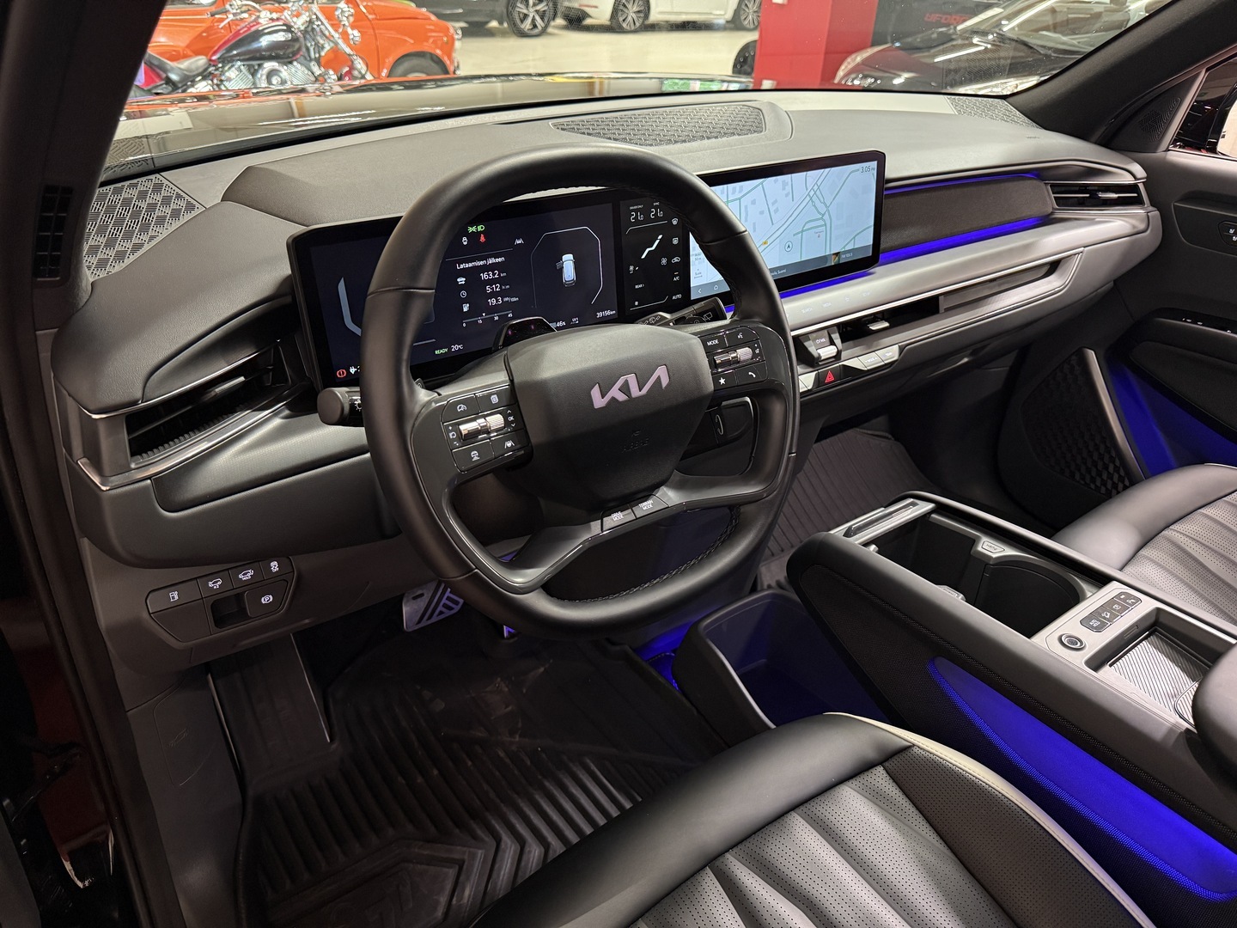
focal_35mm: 24
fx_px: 858
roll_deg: -3.0
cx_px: 618
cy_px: 464
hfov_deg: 71.6
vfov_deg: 56.8
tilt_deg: -30.8
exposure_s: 1/60
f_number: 1.78
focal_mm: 6.76
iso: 320
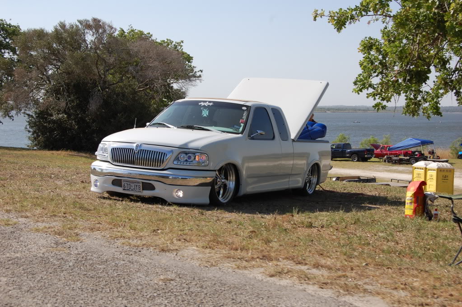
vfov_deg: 23.7
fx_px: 731
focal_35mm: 57
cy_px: 154
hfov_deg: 35.1
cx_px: 231
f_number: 10
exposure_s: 1/400
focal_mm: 38
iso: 200
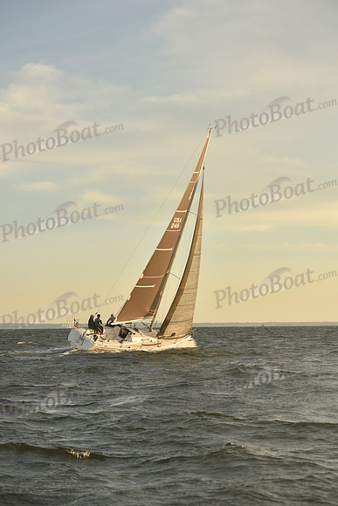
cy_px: 253
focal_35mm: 90
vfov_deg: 22.6
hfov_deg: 15.2
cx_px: 169
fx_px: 1267
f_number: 5.6
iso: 250
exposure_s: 1/640
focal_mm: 90
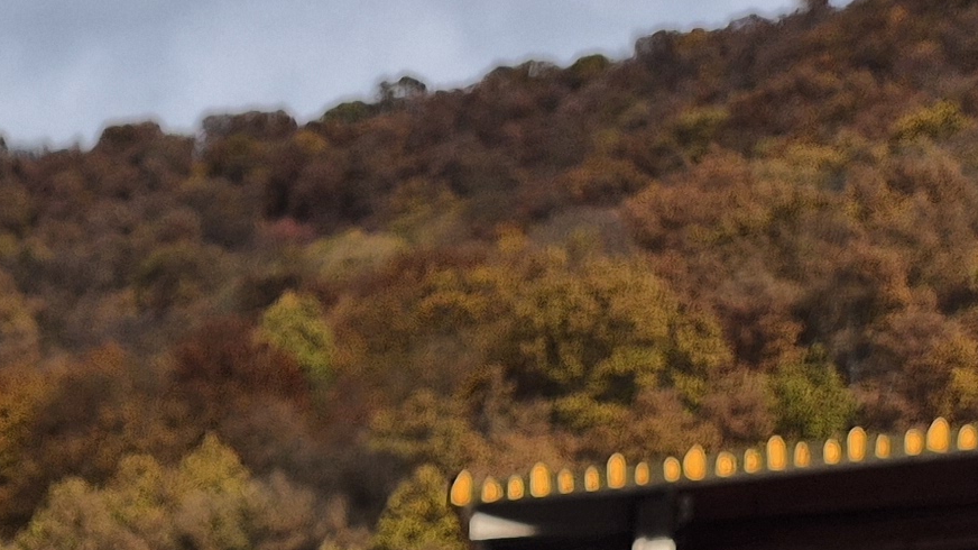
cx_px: -793
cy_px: 1604
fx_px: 2982
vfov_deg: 8.8
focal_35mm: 115
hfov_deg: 15.8
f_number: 1.8
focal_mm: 5.4
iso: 25
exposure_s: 1/1752
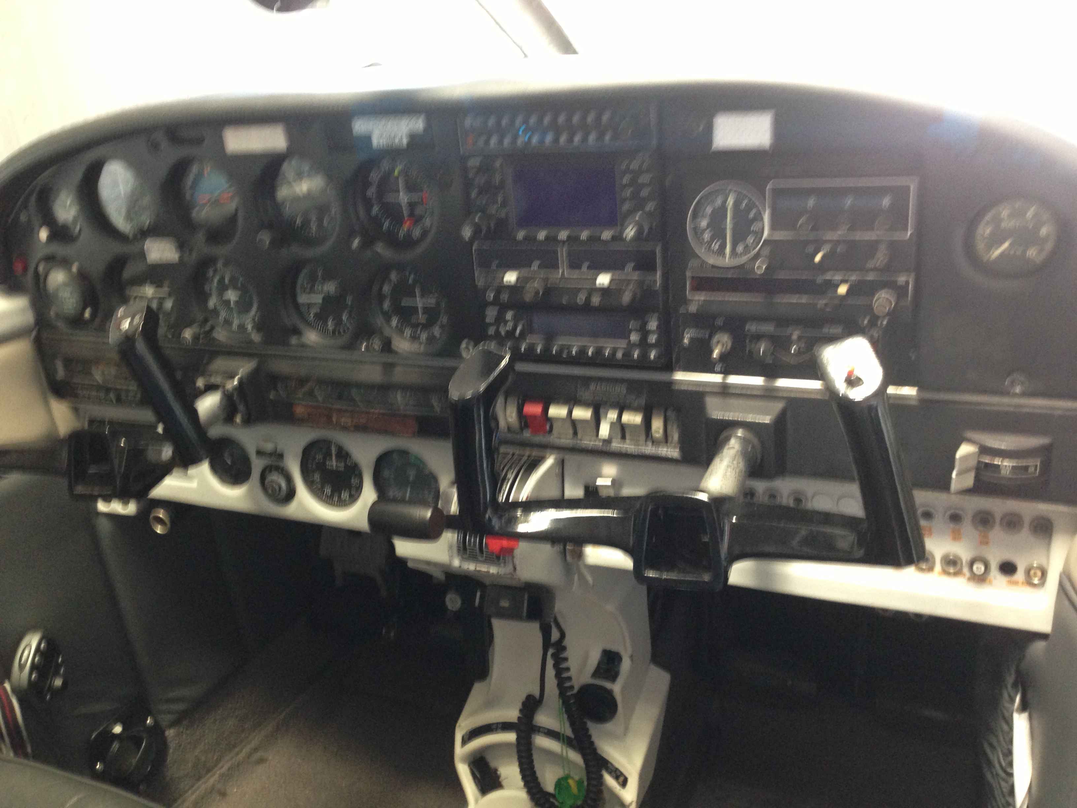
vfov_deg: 42.9
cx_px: 538
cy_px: 404
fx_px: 1027
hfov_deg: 55.4
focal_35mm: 33
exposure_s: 1/20
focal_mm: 4.13
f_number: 2.4
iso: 200
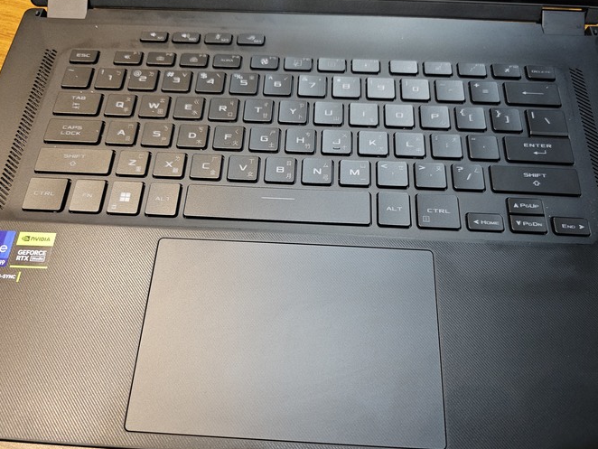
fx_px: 432
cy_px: 230
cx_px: 294
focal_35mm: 25
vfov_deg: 54.9
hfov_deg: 69.4
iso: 640
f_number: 1.7
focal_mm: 6.3
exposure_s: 1/40
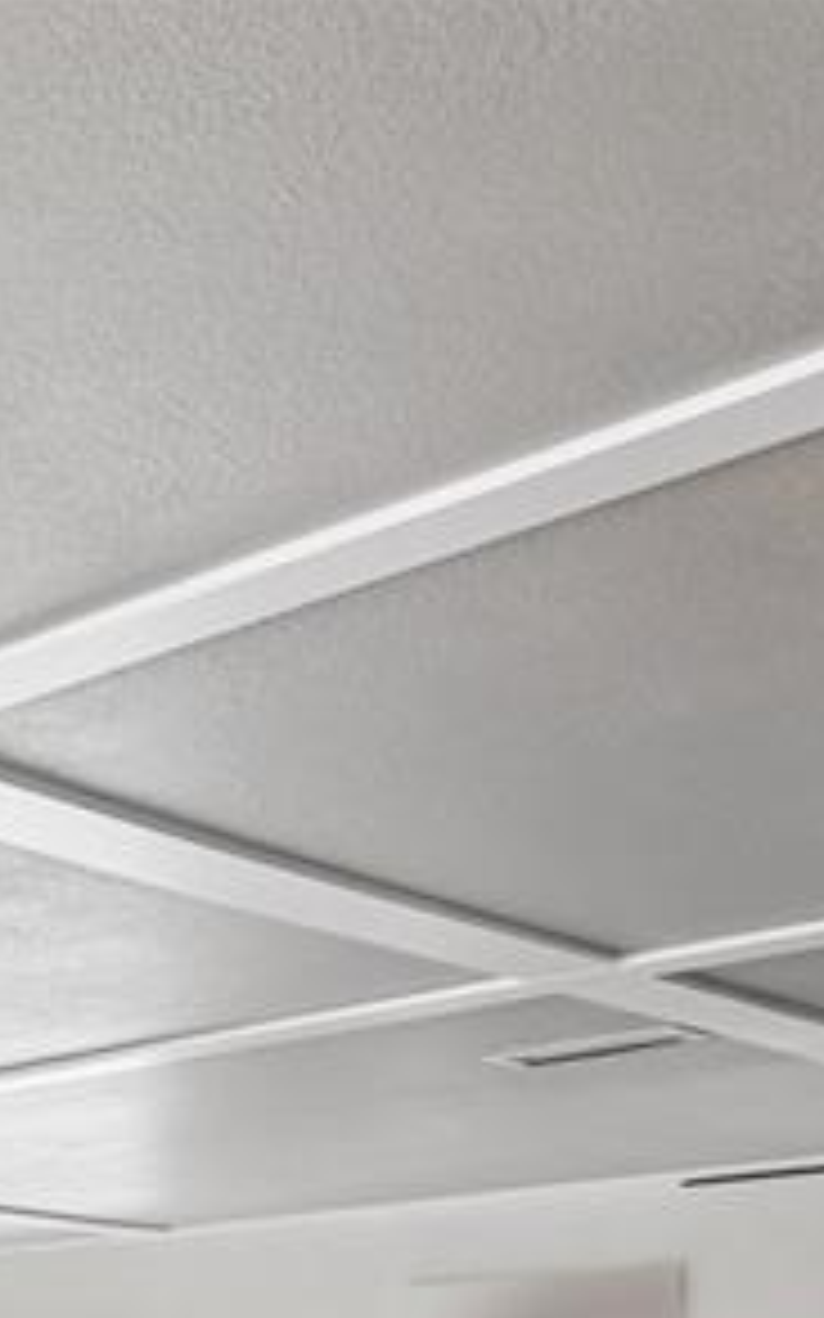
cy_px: 1525
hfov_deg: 13.9
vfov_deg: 30.2
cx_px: -1247
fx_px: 2113
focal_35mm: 59
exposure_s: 1/20
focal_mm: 16.5
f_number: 8
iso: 400
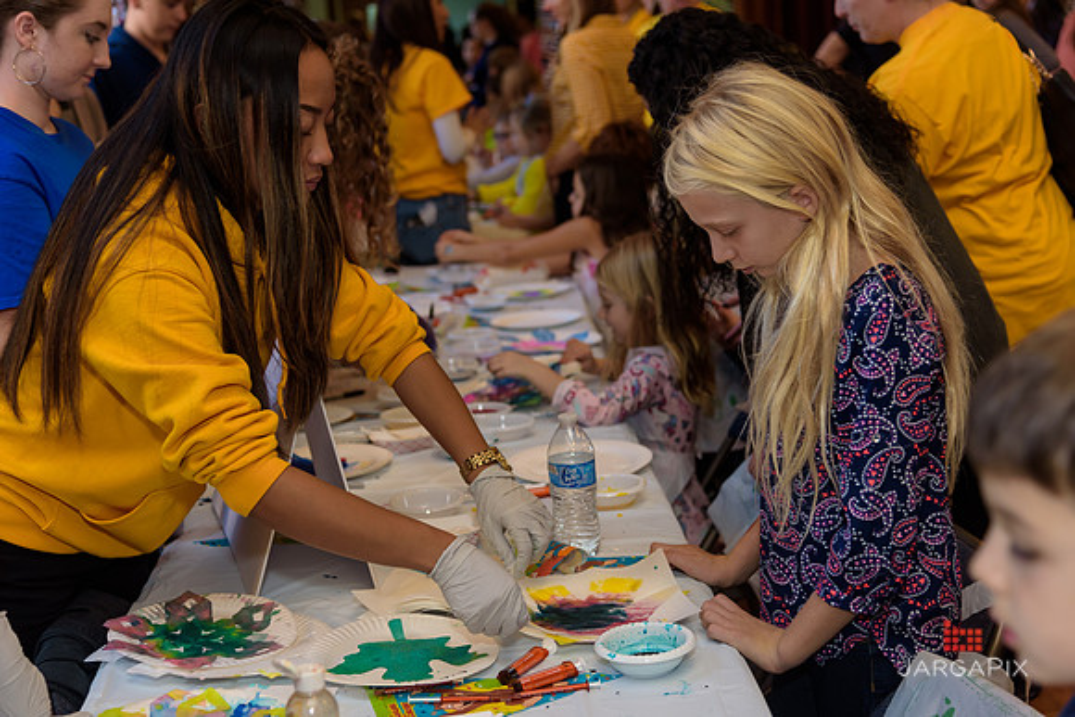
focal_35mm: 55
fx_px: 1643
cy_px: 358
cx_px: 538
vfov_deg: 24.6
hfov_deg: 36.2
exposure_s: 1/125
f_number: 4
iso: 400
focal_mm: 55
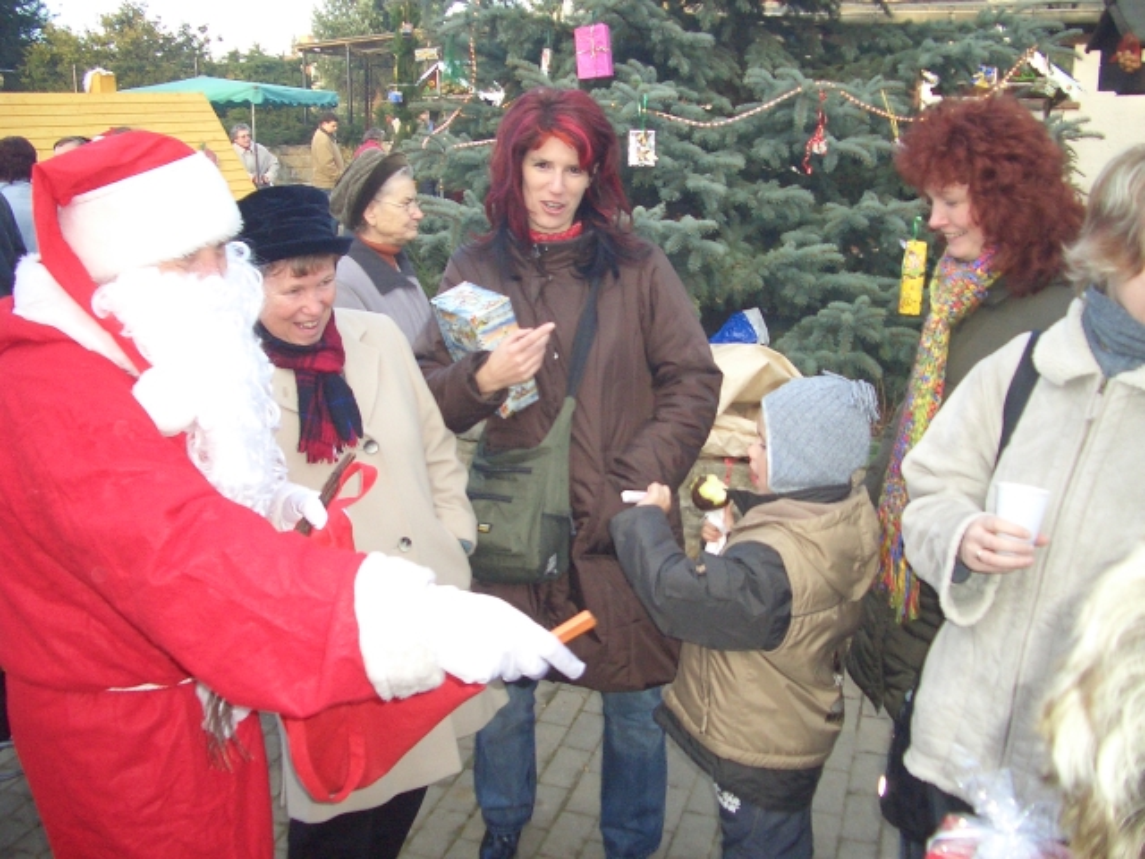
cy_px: 430
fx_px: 1158
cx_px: 572
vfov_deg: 40.7
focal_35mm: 35
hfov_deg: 52.6
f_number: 2.6
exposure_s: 1/320
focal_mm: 5.8
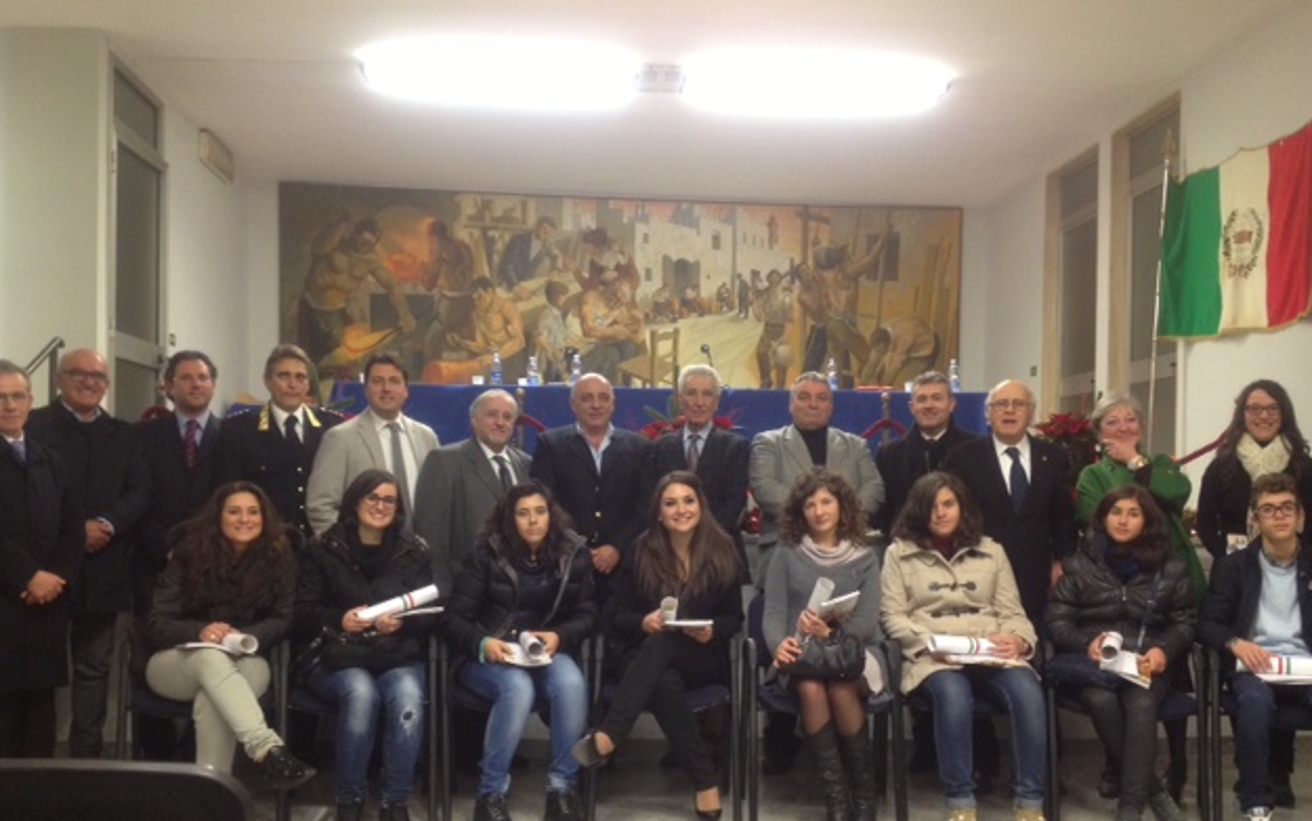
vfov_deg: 33.5
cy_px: 500
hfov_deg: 51.5
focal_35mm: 38
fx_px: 1359
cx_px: 653
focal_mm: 4.28
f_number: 2.4
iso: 160
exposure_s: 1/20
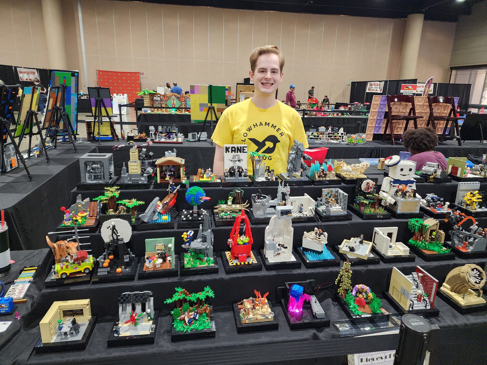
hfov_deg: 73.9
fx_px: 324
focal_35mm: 23
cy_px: 182
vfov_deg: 58.9
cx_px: 244
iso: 640
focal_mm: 6.4
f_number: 1.8
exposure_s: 1/120
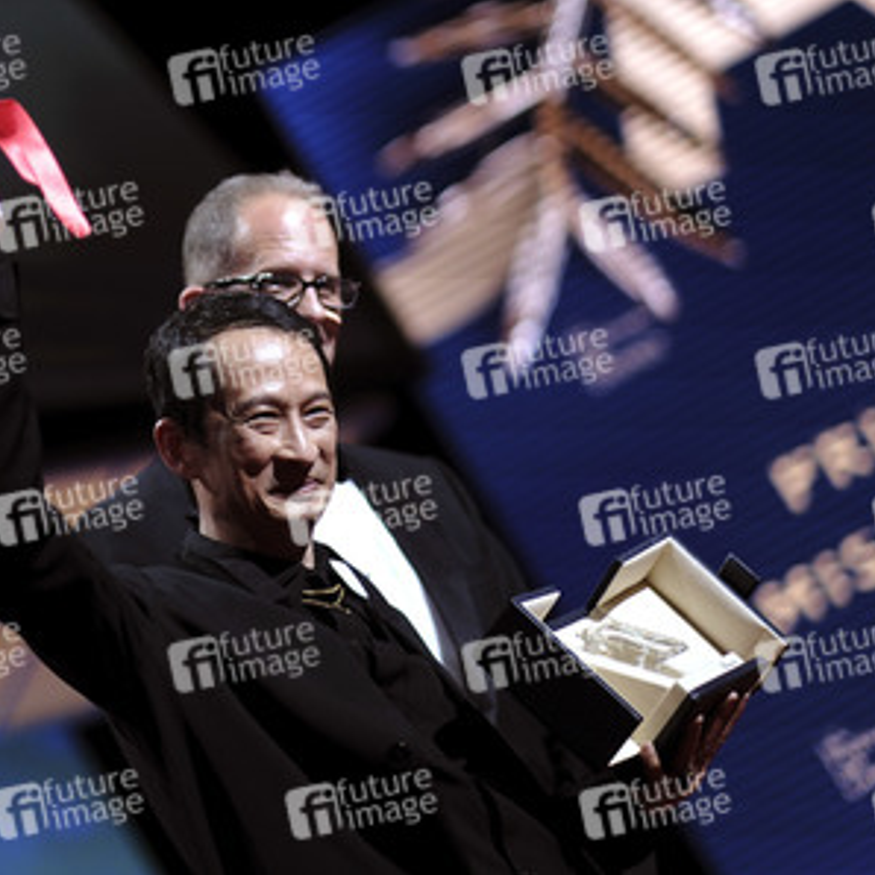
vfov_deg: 16.1
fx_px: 3089
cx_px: 283
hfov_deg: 16.1
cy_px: 438
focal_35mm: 108
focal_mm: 56
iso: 1000
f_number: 1.2
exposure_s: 1/800
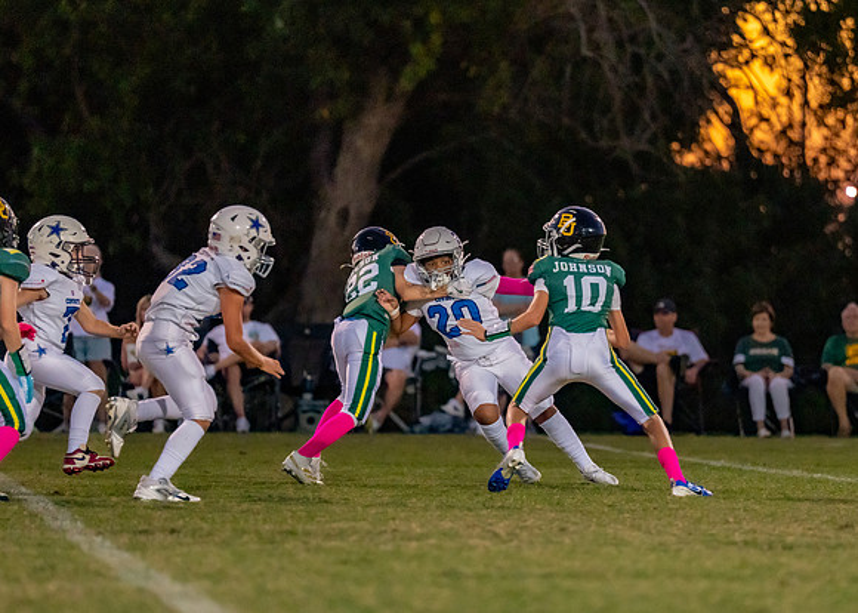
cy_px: 314
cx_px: 481
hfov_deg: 7.2
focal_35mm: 281
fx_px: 6854
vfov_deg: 5.1
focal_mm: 200
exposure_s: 1/1000
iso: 4000
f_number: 2.8
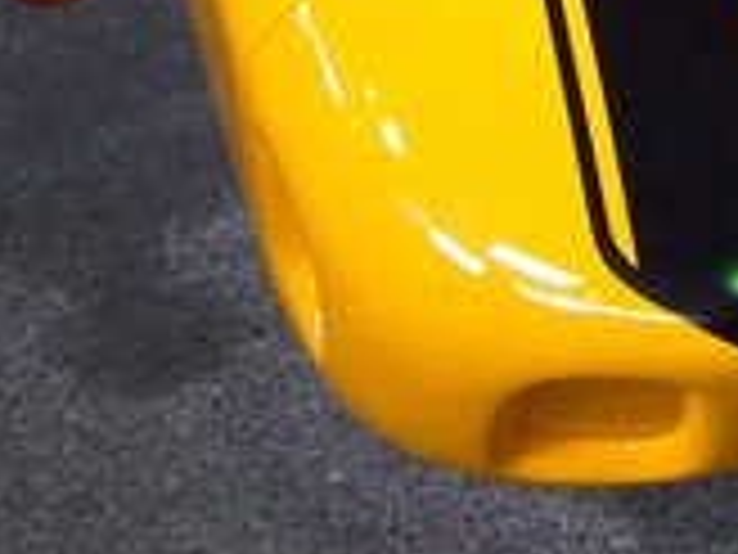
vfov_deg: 9.6
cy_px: -504
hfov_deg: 12.6
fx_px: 3113
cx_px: 1215
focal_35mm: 146
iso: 160
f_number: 2.9
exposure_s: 1/15
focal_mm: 4.9
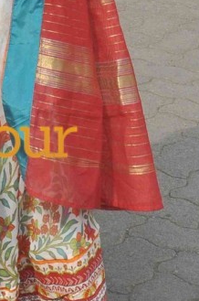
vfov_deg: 12.2
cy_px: -42
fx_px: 1374
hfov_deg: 8.1
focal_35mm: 165
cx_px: -125
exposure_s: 1/640
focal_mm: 24
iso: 800
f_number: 13
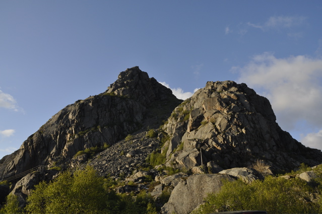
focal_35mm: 27
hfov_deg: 67.4
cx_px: 161
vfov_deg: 47.9
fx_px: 241
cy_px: 107
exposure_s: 1/400
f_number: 10
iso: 400
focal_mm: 18
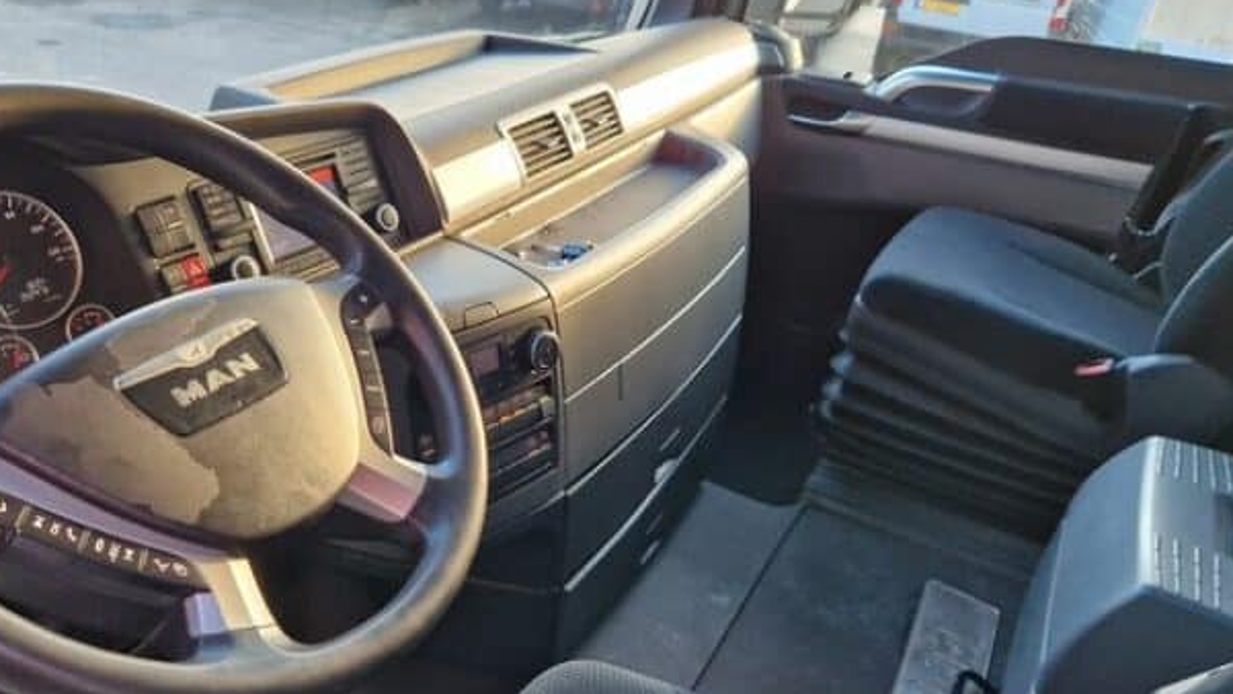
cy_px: 417
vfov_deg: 36.5
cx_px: 499
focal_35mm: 32
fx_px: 1046
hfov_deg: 60.6
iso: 125
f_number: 1.8
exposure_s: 1/100
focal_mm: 5.4
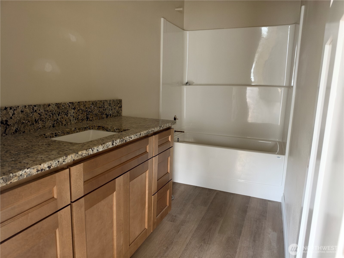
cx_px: 172
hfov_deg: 71.6
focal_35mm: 24
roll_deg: -2.0
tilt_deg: -9.9
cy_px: 129
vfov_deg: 56.8
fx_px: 239
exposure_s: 1/60
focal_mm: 6.93
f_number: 1.48
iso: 500
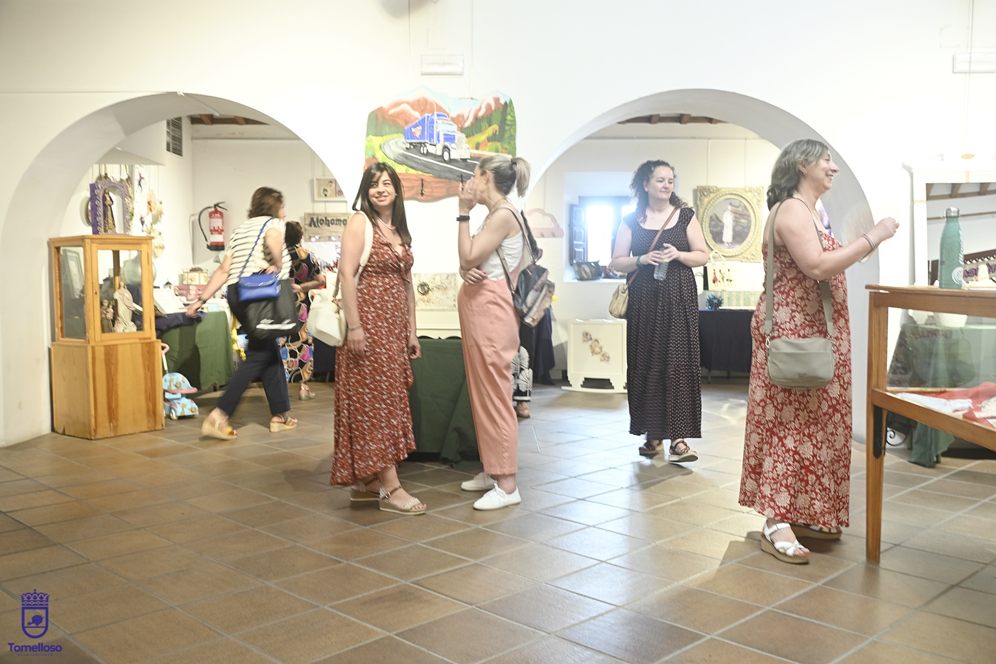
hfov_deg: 56.5
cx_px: 498
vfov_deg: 39.4
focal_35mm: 34
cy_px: 332
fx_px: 927
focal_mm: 33.5
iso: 800
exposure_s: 1/15
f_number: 6.3
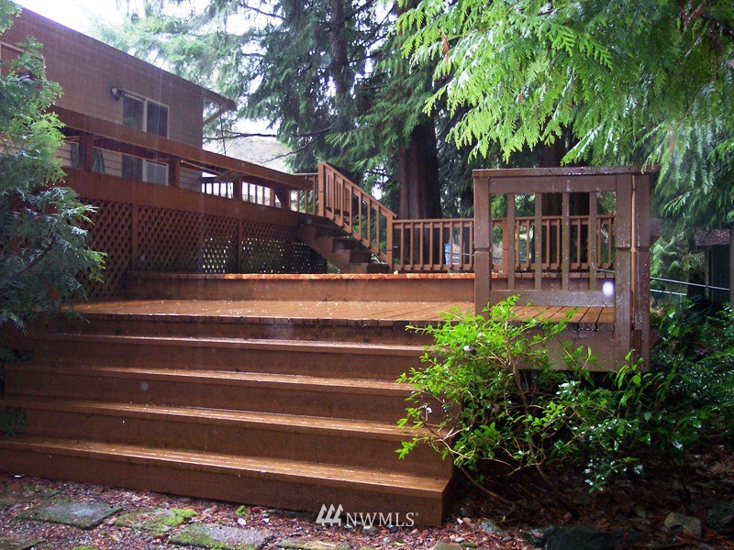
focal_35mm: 38
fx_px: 806
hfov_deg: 49.0
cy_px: 275
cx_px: 367
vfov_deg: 37.7
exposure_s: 1/30
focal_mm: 8
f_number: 2.8
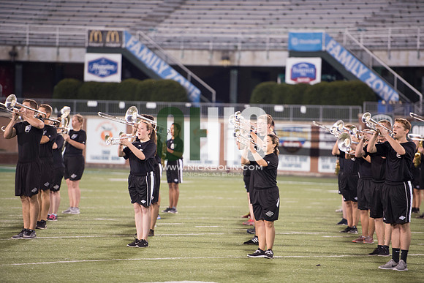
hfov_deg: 10.3
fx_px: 2356
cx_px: 212
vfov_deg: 6.9
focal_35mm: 200
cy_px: 142
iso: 1000
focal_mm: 200
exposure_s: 1/320
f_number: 2.8
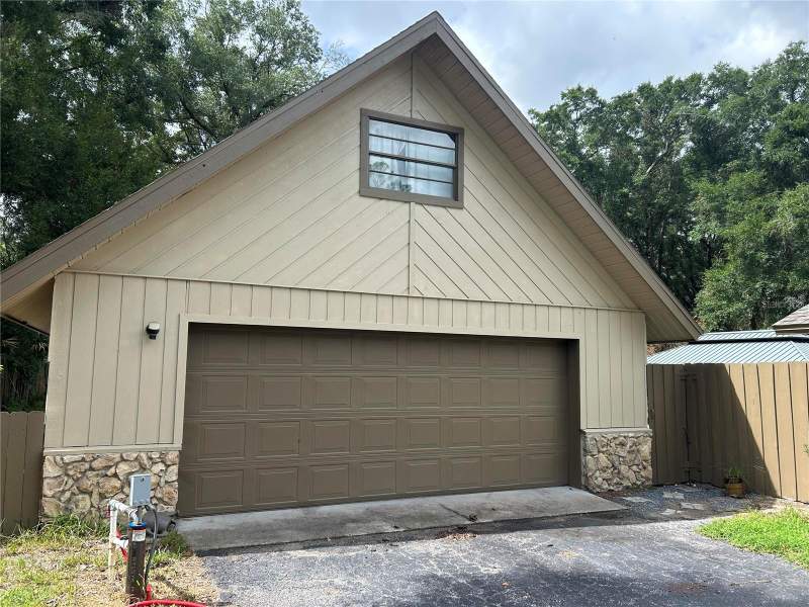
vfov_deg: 53.1
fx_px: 608
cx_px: 404
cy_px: 304
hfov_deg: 67.3
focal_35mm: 26
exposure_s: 1/1449
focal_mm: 5.7
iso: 50
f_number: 1.5
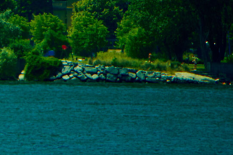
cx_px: -252
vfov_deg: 4.5
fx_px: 1954
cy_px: -22
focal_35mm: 302
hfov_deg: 6.6
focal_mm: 45
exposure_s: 1/850
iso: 200
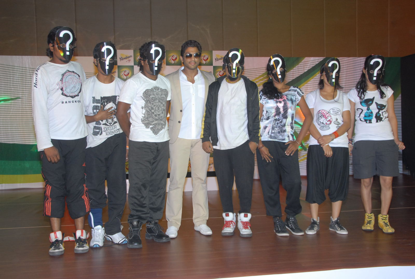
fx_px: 451
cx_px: 208
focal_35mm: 39
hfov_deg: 49.5
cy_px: 140
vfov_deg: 34.4
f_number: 5.6
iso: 500
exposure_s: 1/100
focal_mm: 26
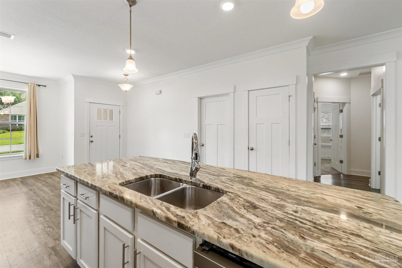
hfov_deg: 100.4
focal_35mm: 15
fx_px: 167
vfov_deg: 77.3
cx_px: 201
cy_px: 134
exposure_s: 1/20
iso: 320
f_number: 9
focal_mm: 10
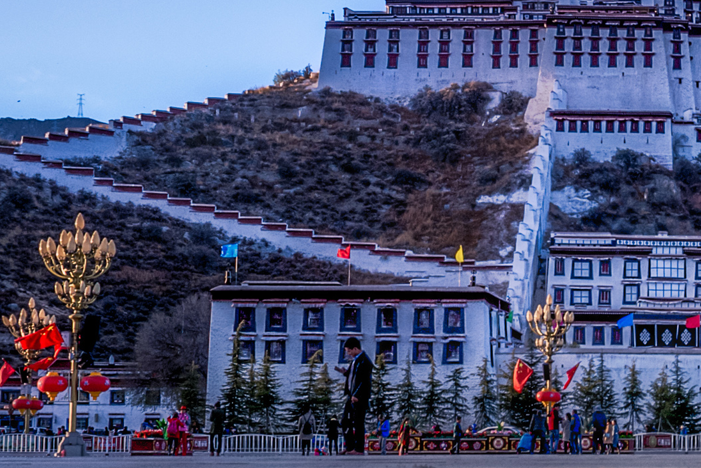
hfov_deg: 16.0
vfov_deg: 11.6
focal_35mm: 118
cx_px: 1029
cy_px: 292
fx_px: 2298
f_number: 8
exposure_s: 1/200
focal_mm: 31
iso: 160
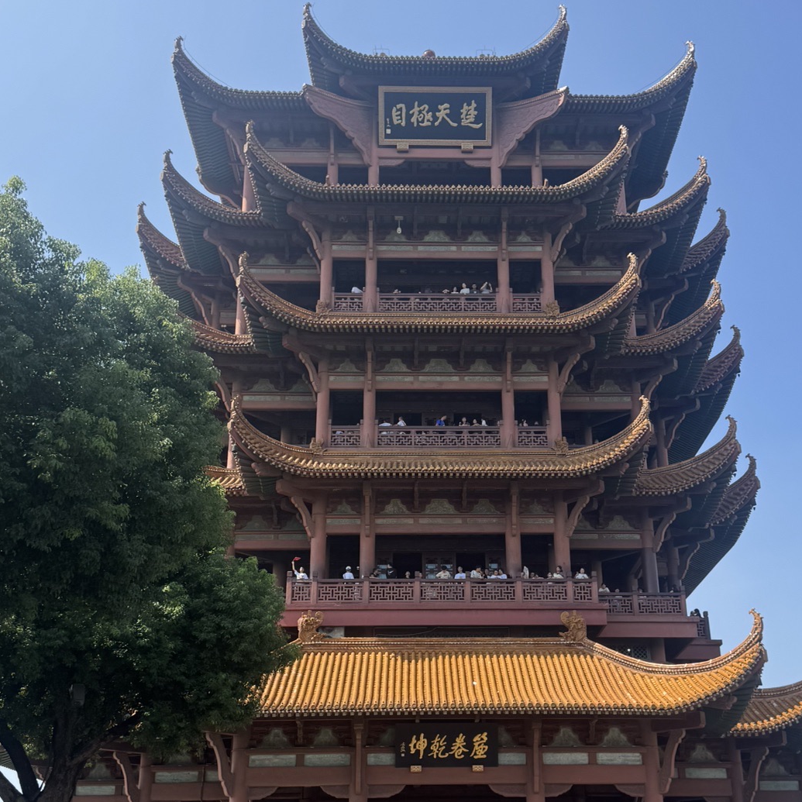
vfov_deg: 40.7
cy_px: 484
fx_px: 1075
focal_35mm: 41
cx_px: 431
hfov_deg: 40.9
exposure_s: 1/3247
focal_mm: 6.76
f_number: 1.78
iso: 80
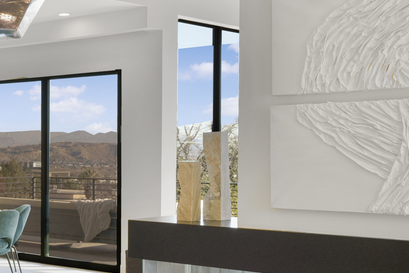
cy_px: 173
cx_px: -66
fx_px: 829
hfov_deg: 25.3
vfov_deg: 18.6
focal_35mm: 73
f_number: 9
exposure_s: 1/25
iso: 250
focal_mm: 28
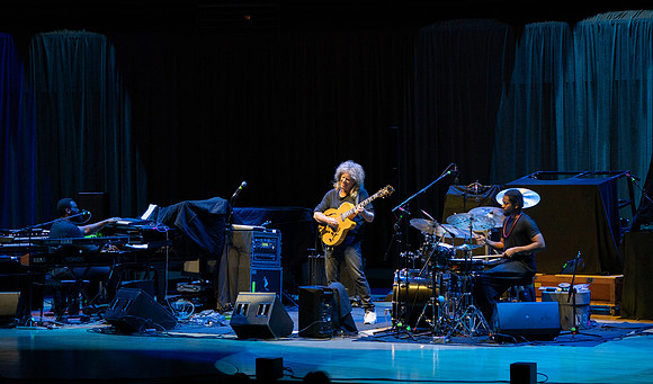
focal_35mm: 113
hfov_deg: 18.7
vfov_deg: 11.0
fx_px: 1987
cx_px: 327
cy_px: 216
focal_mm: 109
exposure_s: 1/320
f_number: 7.1
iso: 3200
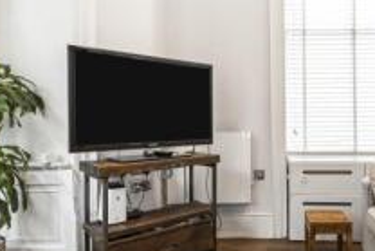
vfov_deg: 41.2
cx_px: 263
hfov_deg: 56.8
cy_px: 124
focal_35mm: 32
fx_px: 334
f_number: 14
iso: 200
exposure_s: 1/3
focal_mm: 14
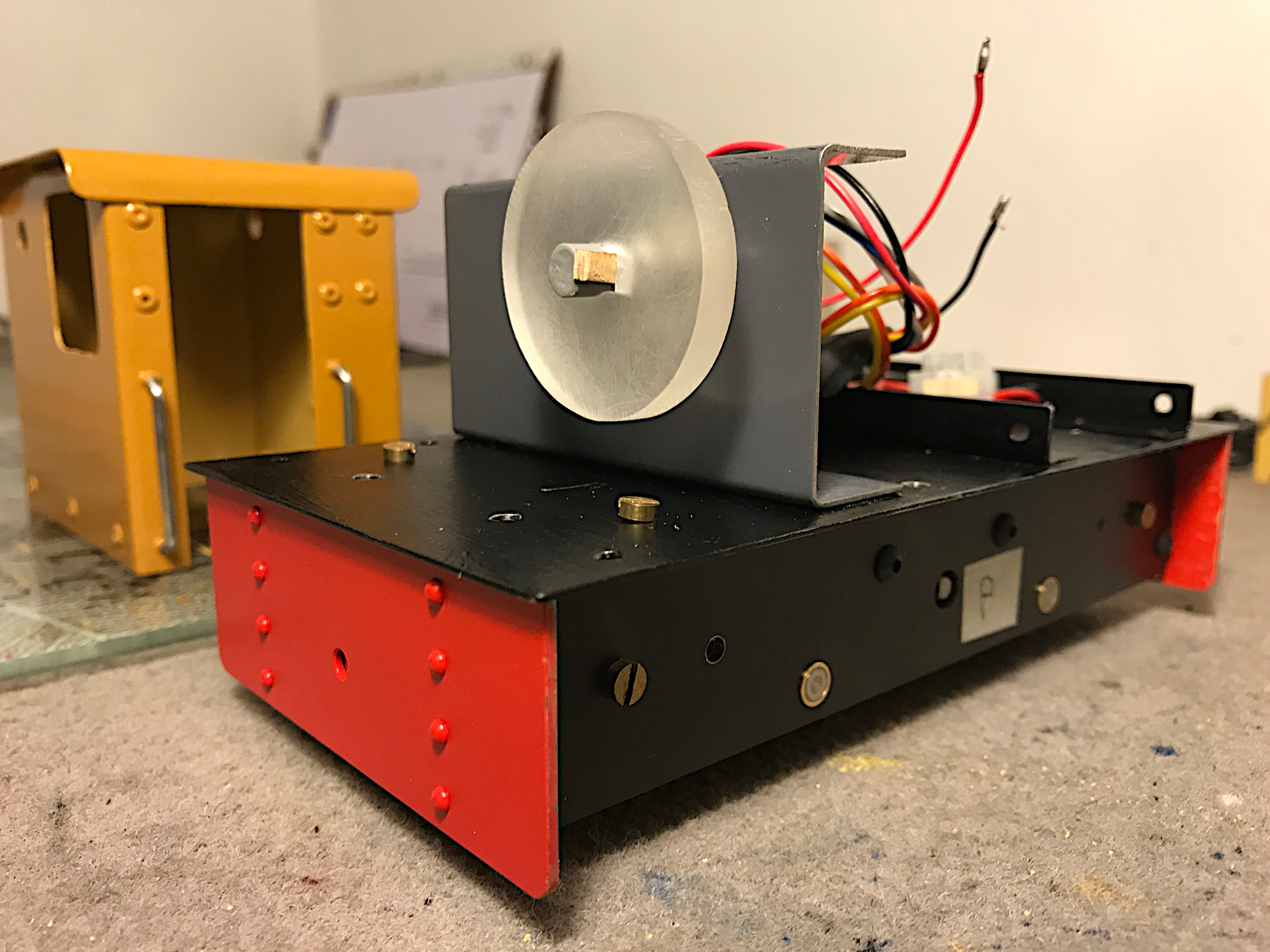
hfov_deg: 63.4
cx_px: 635
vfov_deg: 49.7
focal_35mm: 28
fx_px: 1027
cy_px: 476
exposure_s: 1/20
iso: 40
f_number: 1.8
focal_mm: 3.99
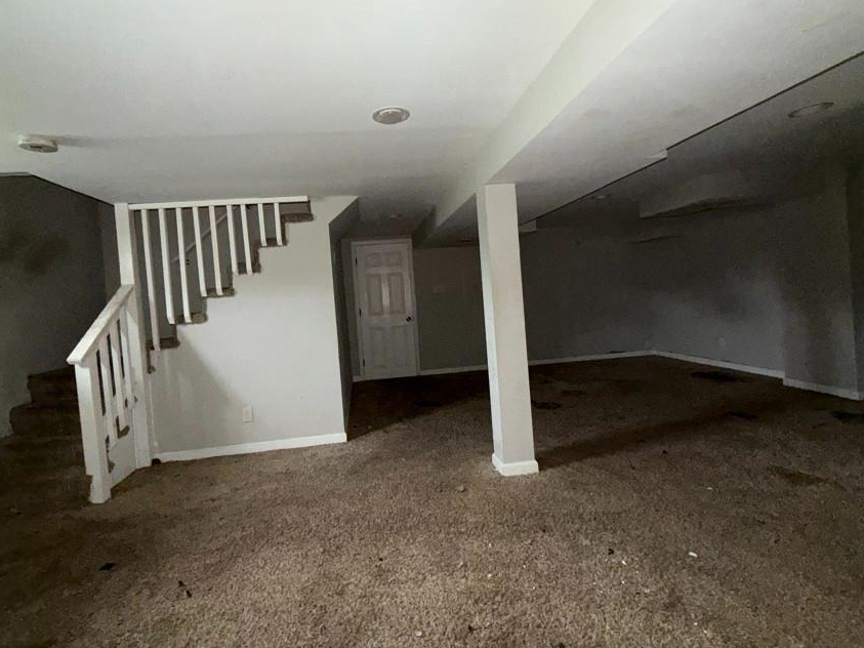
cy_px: 301
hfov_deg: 90.9
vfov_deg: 74.6
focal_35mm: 17
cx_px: 407
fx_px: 424
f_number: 2.2
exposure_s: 1/32
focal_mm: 2.22
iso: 320
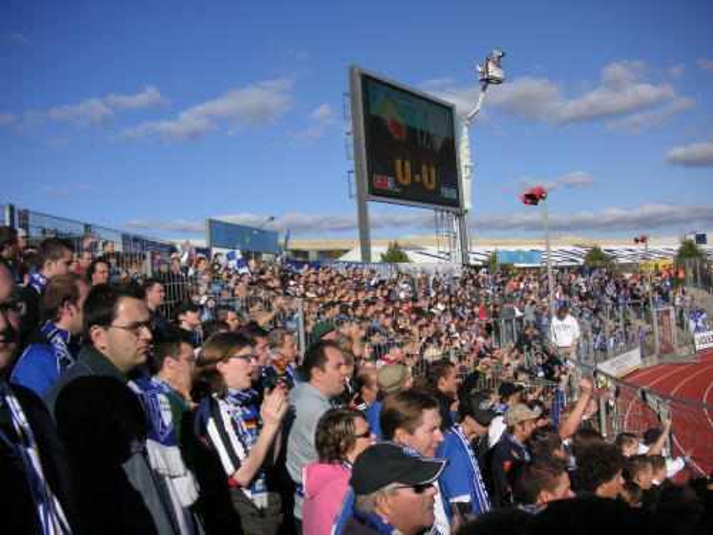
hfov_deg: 50.1
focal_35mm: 37
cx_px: 356
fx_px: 762
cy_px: 268
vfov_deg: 38.7
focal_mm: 6.1
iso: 50
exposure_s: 1/350
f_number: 6.7
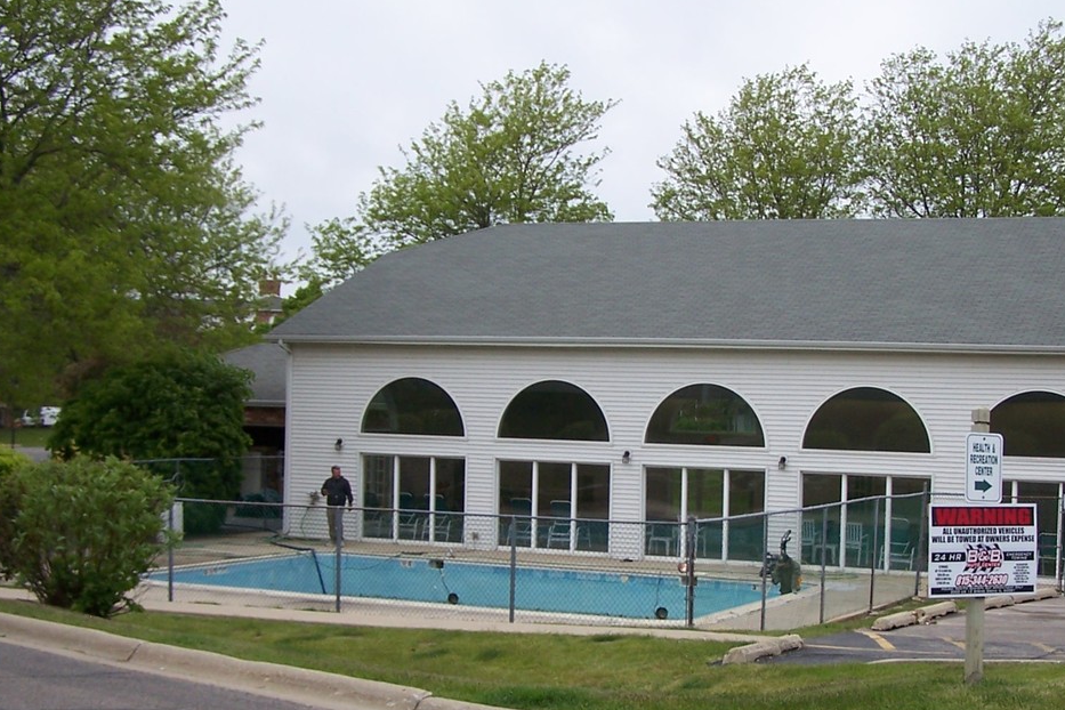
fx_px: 1804
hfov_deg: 32.8
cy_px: 422
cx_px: 623
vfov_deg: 22.2
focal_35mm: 61
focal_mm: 6.3
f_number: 2.8
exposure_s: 1/400
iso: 80
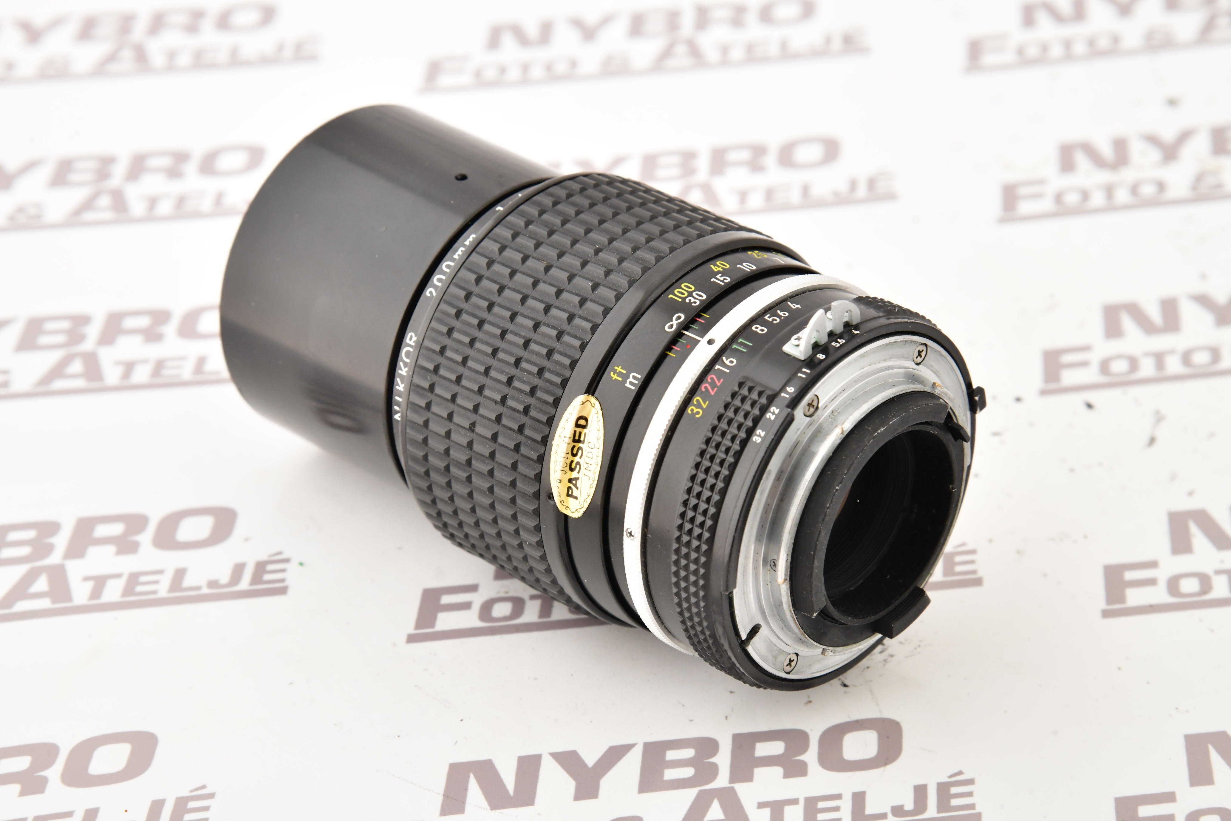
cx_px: 616
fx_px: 4103
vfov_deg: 11.4
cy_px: 410
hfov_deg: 17.1
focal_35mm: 120
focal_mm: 120
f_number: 13
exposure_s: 1/160
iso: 1600
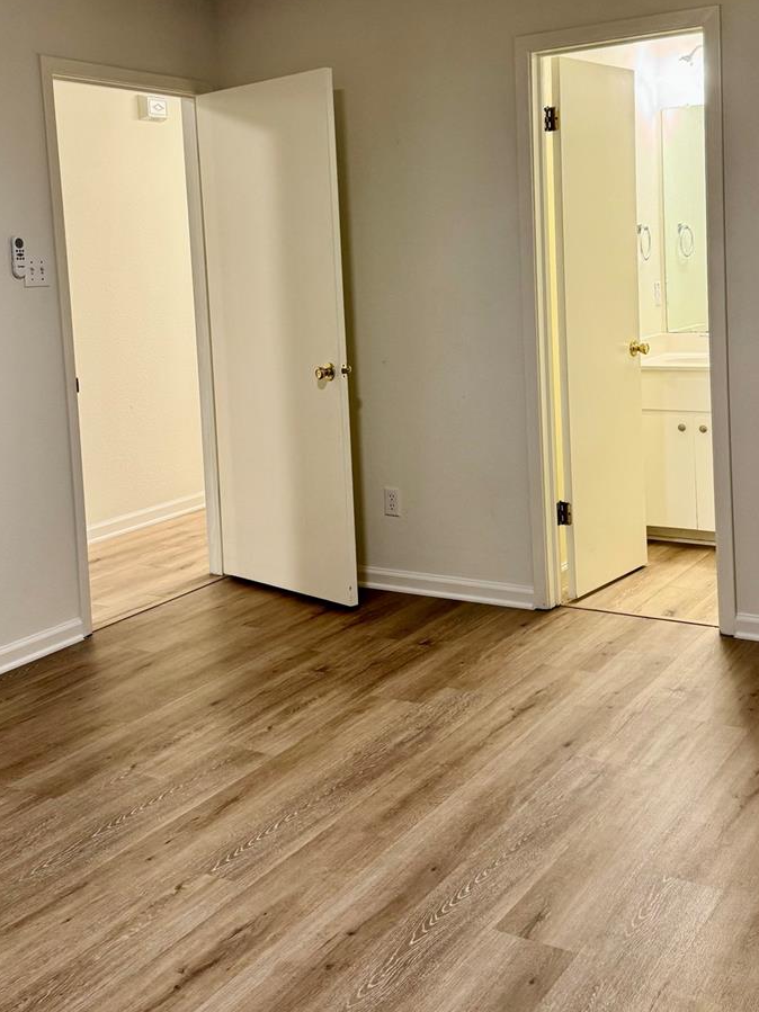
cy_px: 346
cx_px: 372
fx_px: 1199
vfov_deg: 45.2
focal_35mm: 41
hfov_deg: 35.1
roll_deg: +3.5
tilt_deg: -4.7
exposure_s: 1/60
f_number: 1.78
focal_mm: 6.76
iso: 200
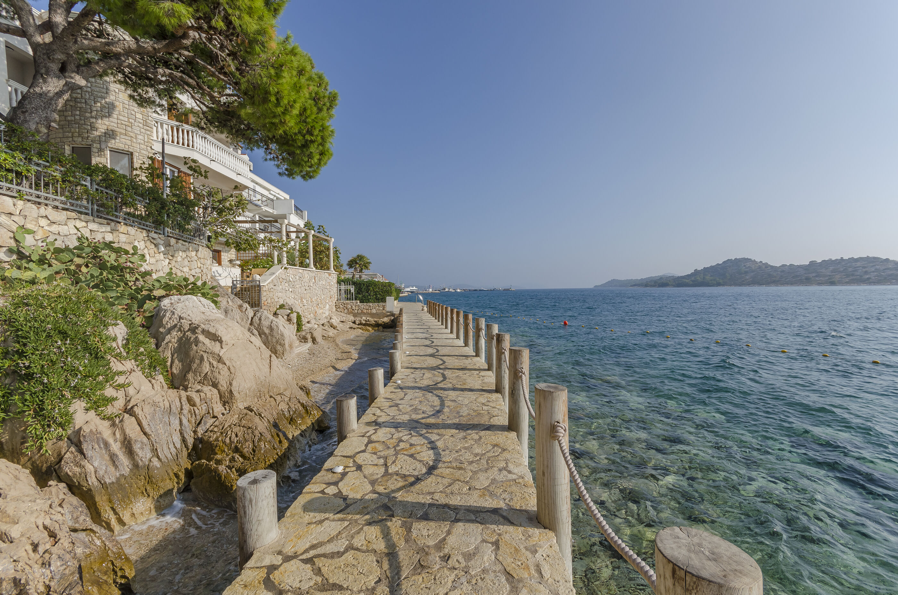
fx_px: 373
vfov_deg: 77.1
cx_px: 449
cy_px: 298
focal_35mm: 15
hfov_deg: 100.5
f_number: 9
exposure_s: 1/640
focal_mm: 10
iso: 100
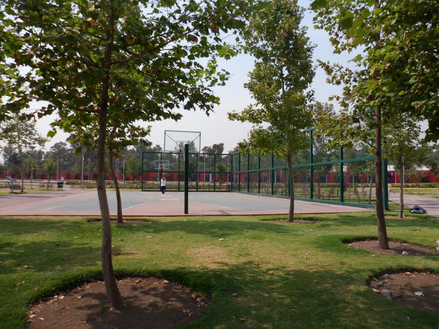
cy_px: 164
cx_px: 220
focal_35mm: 26
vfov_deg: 53.1
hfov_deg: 67.3
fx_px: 330
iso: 80
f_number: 9.4
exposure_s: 1/125
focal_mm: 4.9
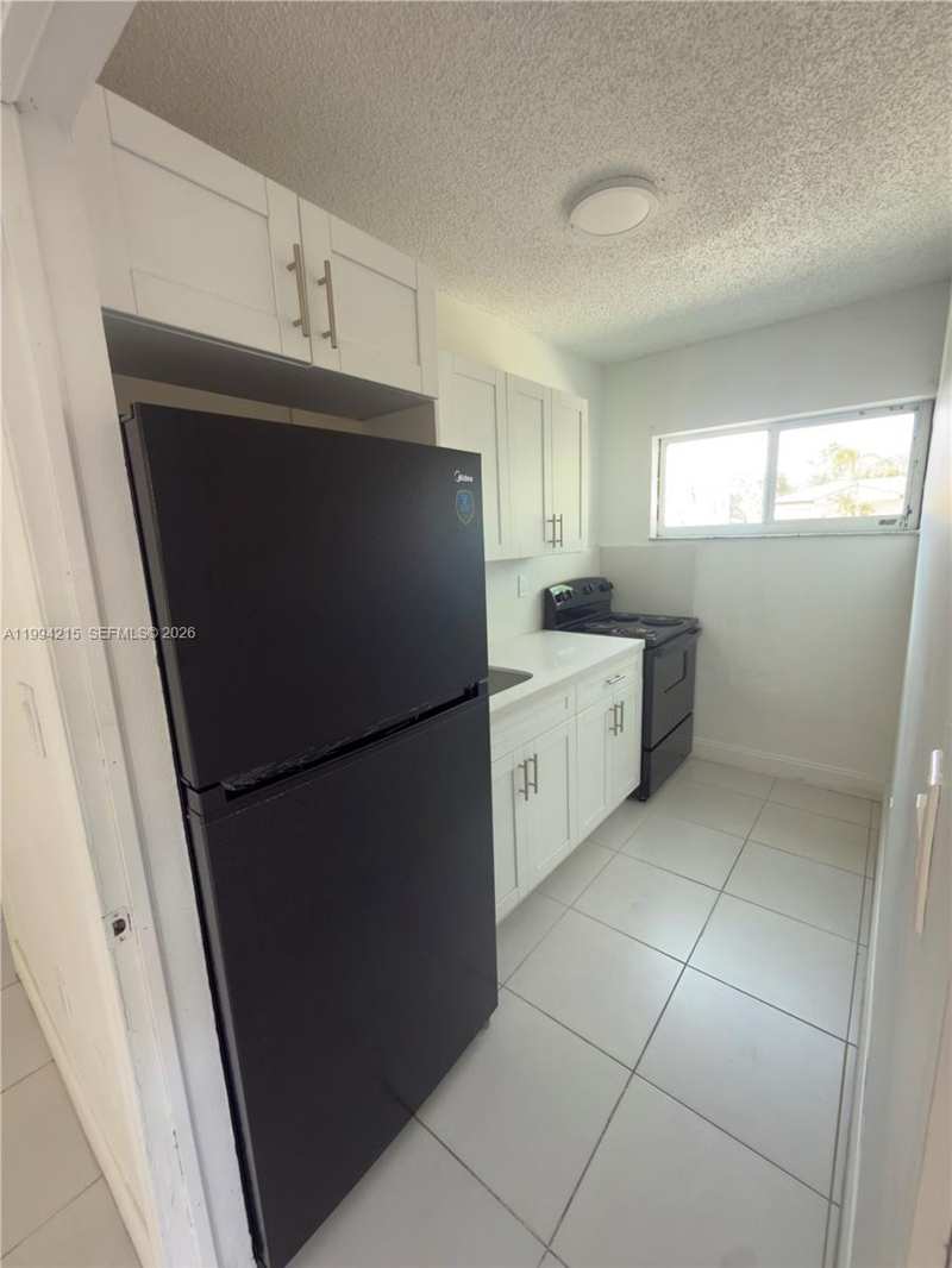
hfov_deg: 85.7
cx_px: 476
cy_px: 634
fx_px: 513
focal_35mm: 14
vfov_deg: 102.1
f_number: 2.2
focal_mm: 2.22
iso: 80
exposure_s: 1/34
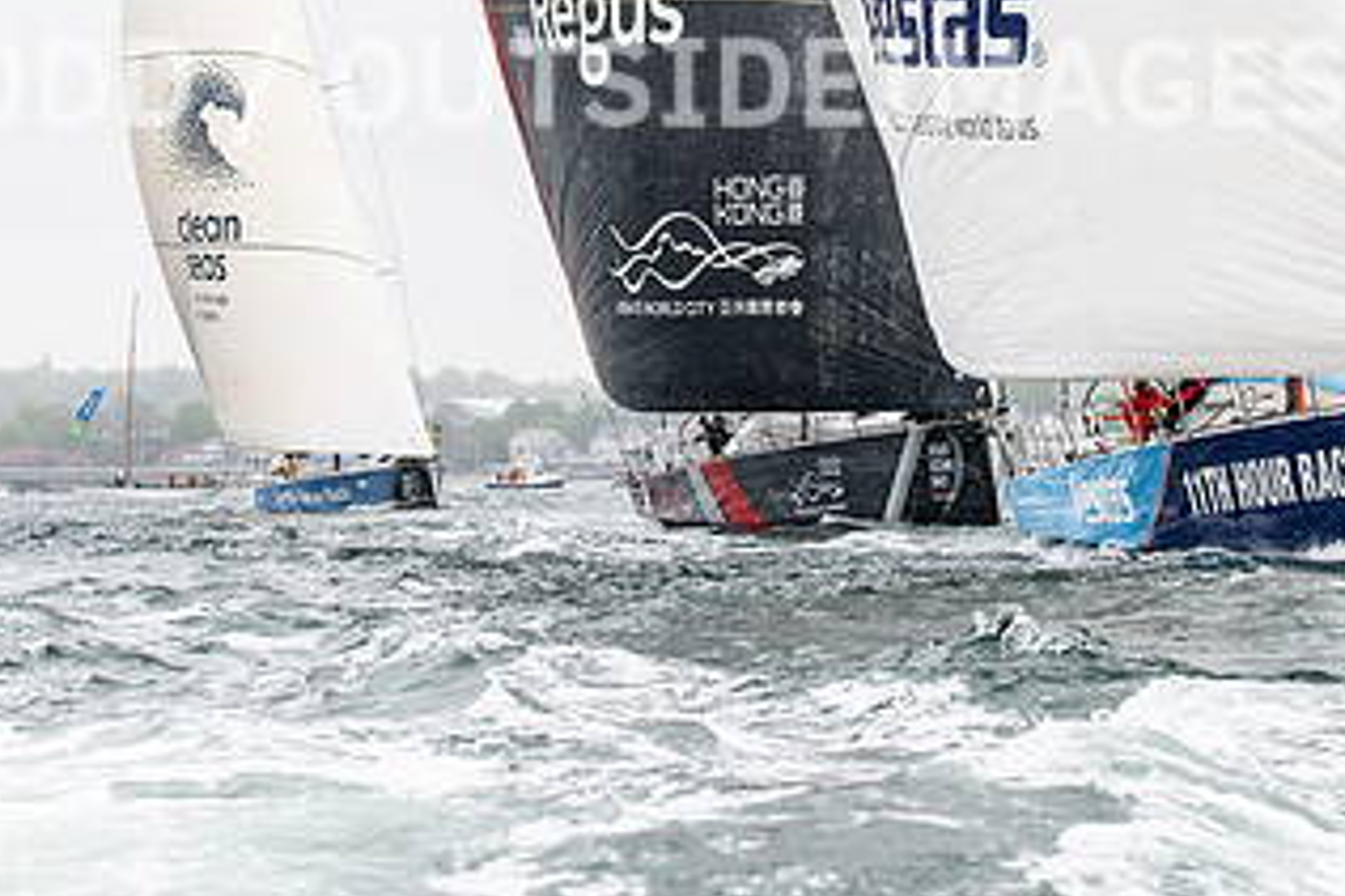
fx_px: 6684
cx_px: 741
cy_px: 269
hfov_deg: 11.5
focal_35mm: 179
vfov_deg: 7.7
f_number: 4
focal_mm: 80
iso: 500
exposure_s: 1/1600
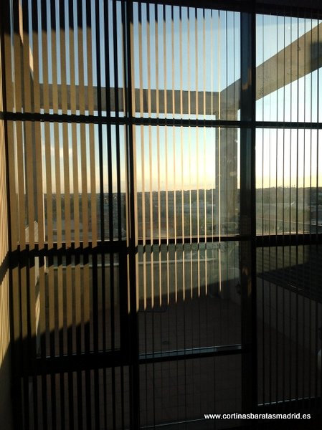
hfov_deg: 40.6
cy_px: 215
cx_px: 161
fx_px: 435
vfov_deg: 52.7
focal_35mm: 35
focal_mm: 4.28
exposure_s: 1/737
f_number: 2.4
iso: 50
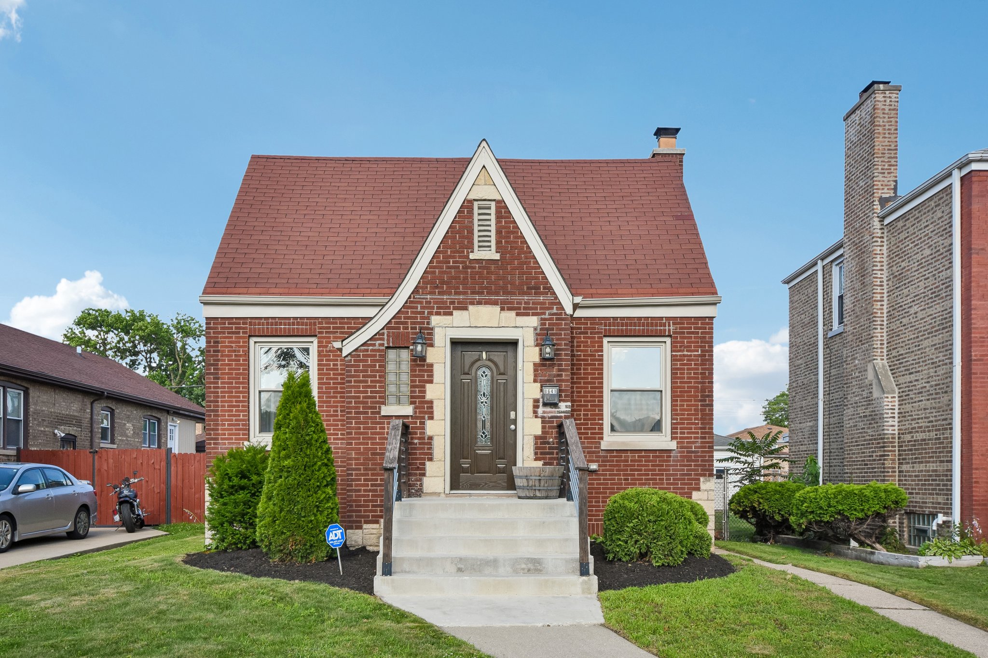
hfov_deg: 61.9
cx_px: 494
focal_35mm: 30
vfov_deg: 43.6
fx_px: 823
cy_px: 329
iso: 500
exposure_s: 1/640
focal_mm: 20
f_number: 8
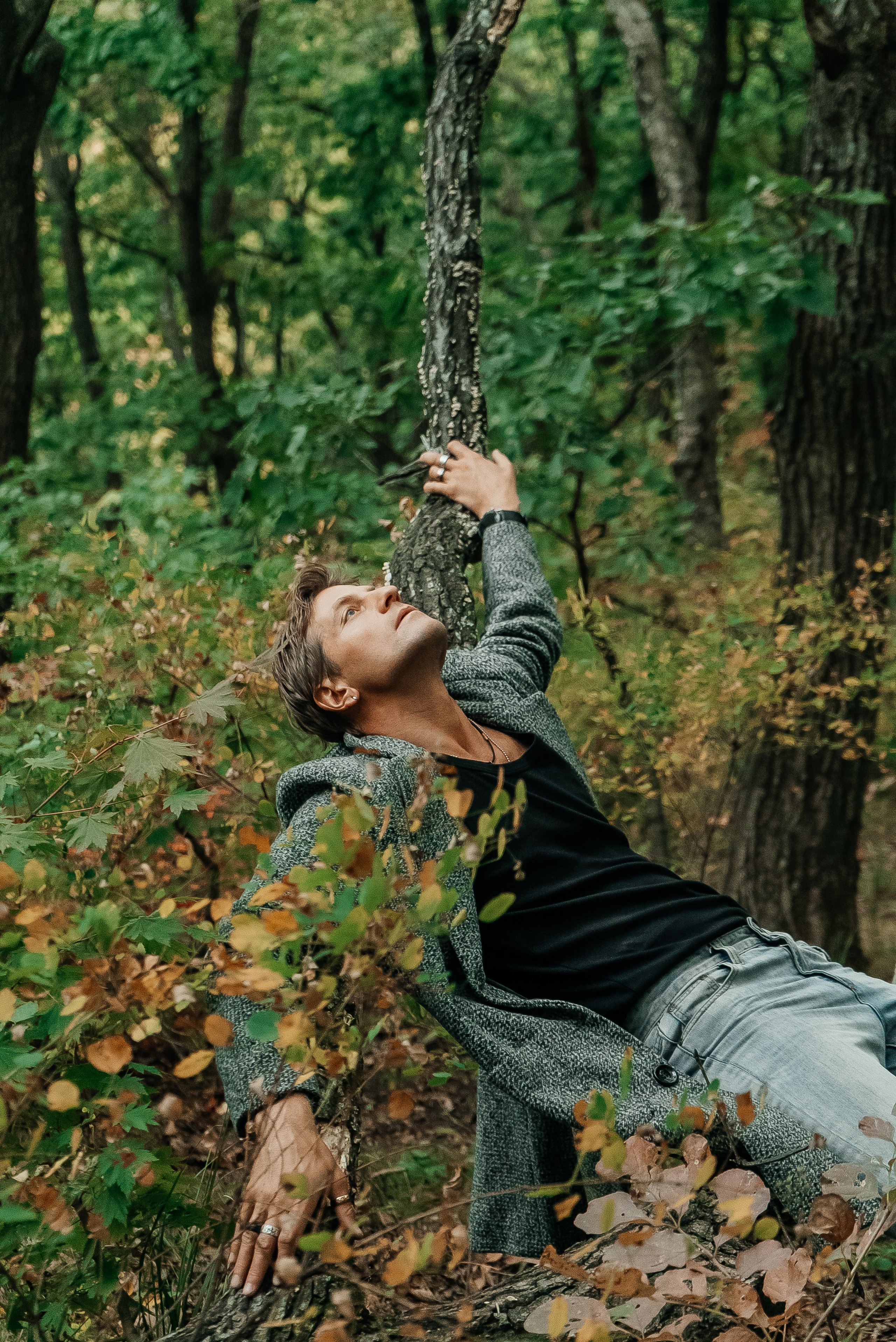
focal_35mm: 70
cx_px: 448
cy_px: 671
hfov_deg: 19.5
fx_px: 2609
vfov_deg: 28.8
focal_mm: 70
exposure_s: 1/125
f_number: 5.6
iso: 3200
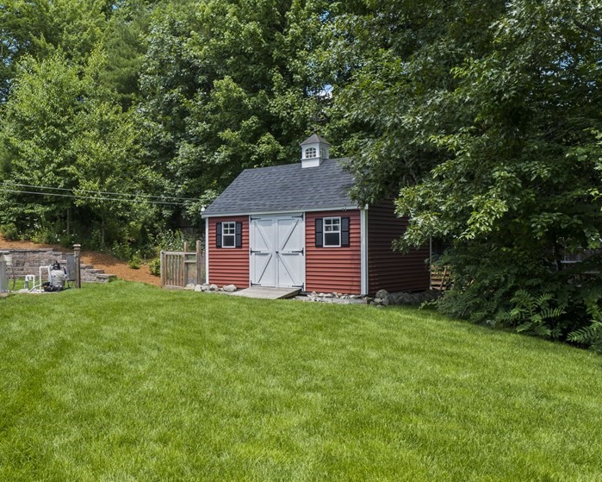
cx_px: 180
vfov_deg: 44.5
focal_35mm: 33
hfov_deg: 52.7
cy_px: 251
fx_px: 588
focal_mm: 16
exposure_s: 1/100
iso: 400
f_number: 8
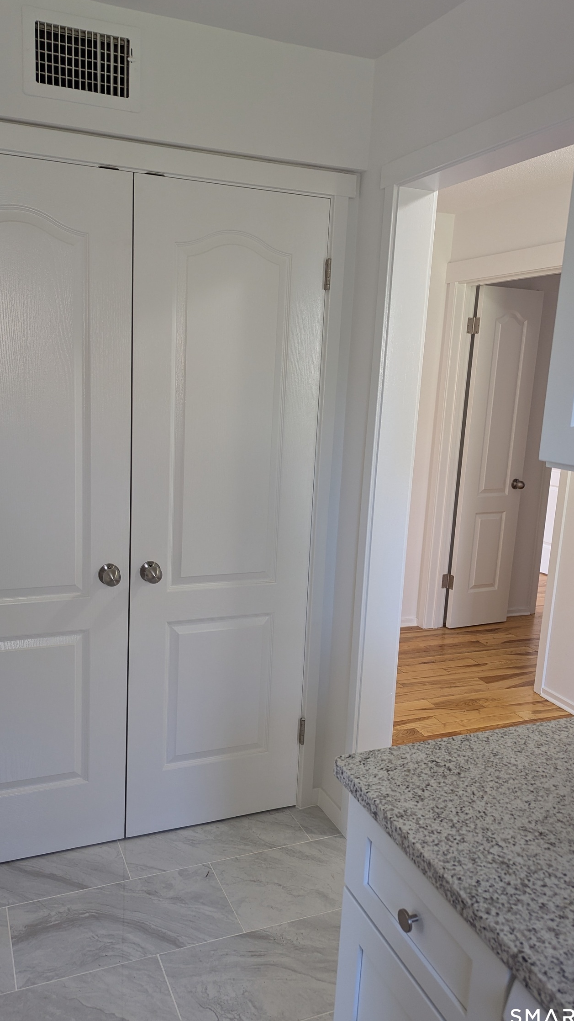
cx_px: 236
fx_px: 730
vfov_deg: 69.9
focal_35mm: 27
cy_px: 507
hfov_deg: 42.7
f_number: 1.85
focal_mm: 6.81
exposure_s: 1/60
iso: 113
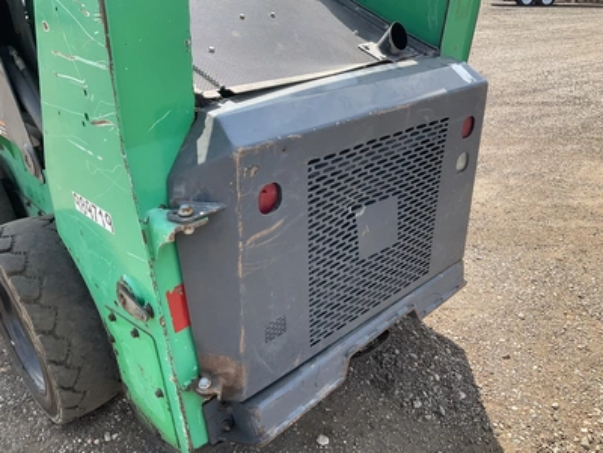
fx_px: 505
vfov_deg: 48.2
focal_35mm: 29
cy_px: 226
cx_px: 302
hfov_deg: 61.7
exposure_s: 1/593
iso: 25
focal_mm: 3
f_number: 1.8
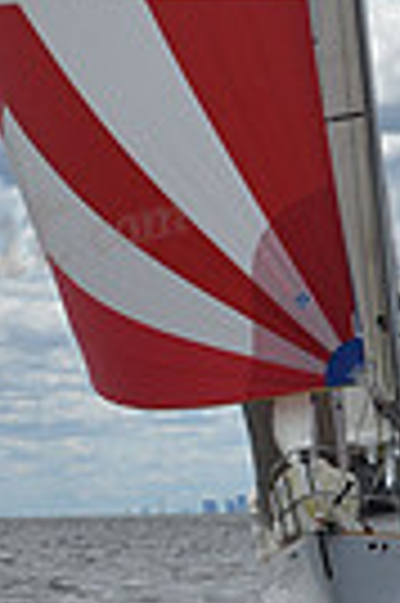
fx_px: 5063
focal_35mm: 303
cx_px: 420
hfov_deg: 4.5
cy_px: -14
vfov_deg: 6.8
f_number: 11
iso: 250
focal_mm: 70
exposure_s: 1/800
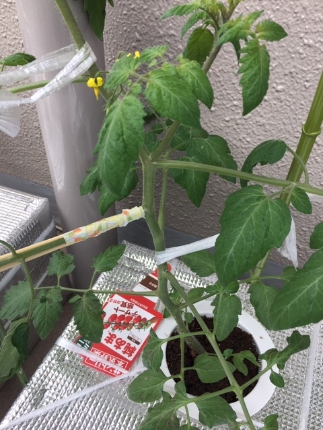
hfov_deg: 48.2
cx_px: 162
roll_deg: -1.0
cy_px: 215
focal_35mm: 29
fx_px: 361
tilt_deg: -40.9
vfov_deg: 61.7
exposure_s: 1/382
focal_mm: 4.15
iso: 25
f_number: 2.2
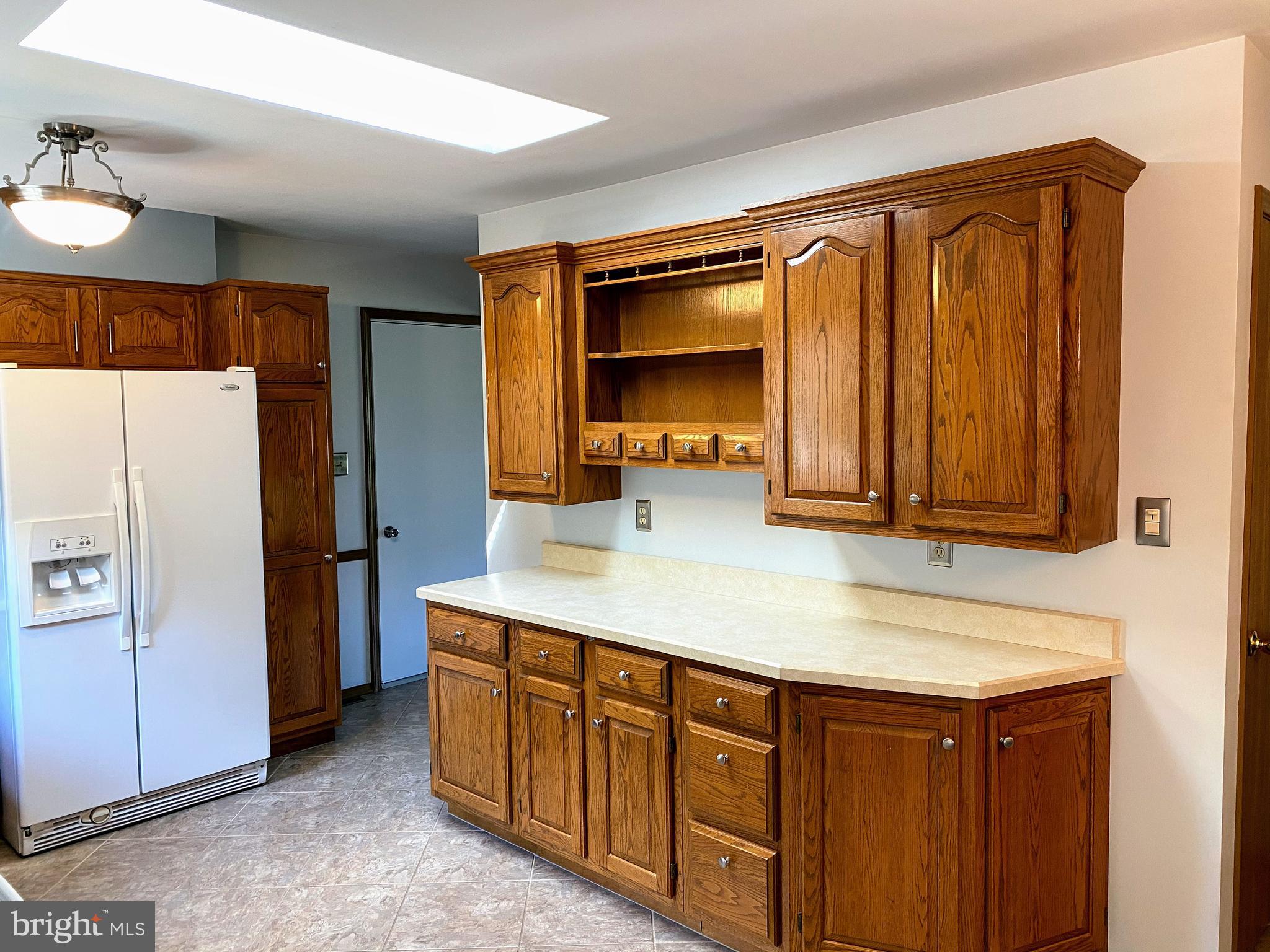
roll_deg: +0.7
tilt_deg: -4.4
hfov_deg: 67.3
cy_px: 476
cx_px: 635
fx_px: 954
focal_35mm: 26
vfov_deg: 53.1
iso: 80
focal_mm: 4.25
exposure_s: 1/60
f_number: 1.8
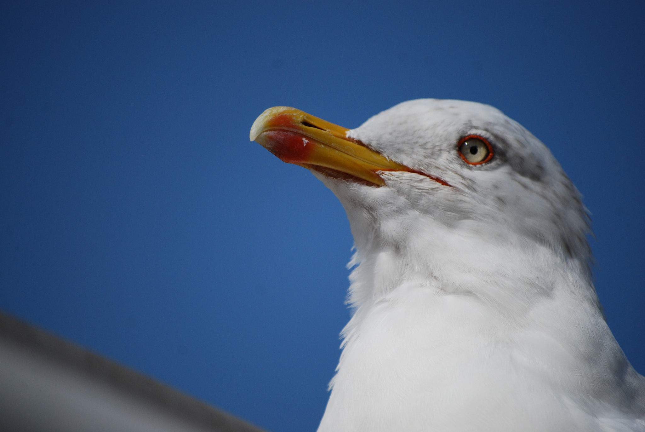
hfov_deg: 6.9
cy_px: 216
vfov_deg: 4.6
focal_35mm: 300
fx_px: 5381
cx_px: 322
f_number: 5.6
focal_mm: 200
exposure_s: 1/640
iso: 200
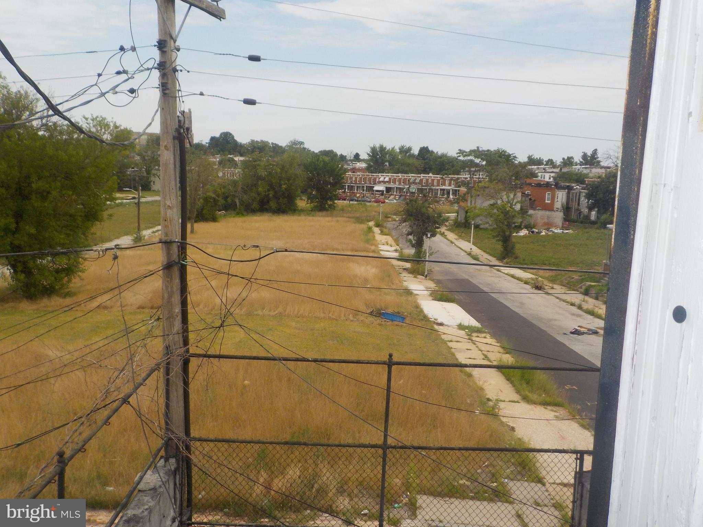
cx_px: 352
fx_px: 609
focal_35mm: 30
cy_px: 264
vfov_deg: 46.8
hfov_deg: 60.0
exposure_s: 1/1000
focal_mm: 4.1
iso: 125
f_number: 3.3
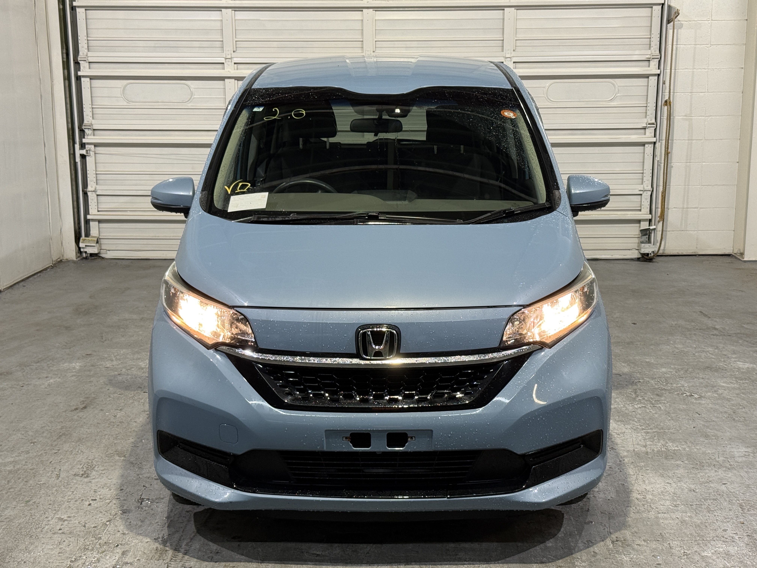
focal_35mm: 48
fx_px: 1050
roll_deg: +0.1
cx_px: 378
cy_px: 284
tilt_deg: -10.7
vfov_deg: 30.3
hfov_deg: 39.7
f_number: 1.78
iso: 125
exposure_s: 1/60
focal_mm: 6.76
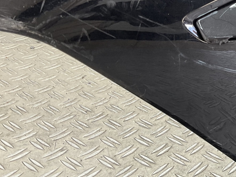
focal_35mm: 66
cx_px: 243
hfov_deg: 27.5
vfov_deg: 21.9
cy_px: 31
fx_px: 450
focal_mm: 3
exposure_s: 1/100
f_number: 1.8
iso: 32
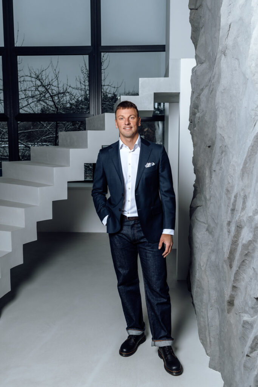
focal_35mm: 35
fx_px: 376
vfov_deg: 54.4
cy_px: 194
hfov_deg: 37.9
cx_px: 129
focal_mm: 35
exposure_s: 1/200
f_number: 5.6
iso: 64
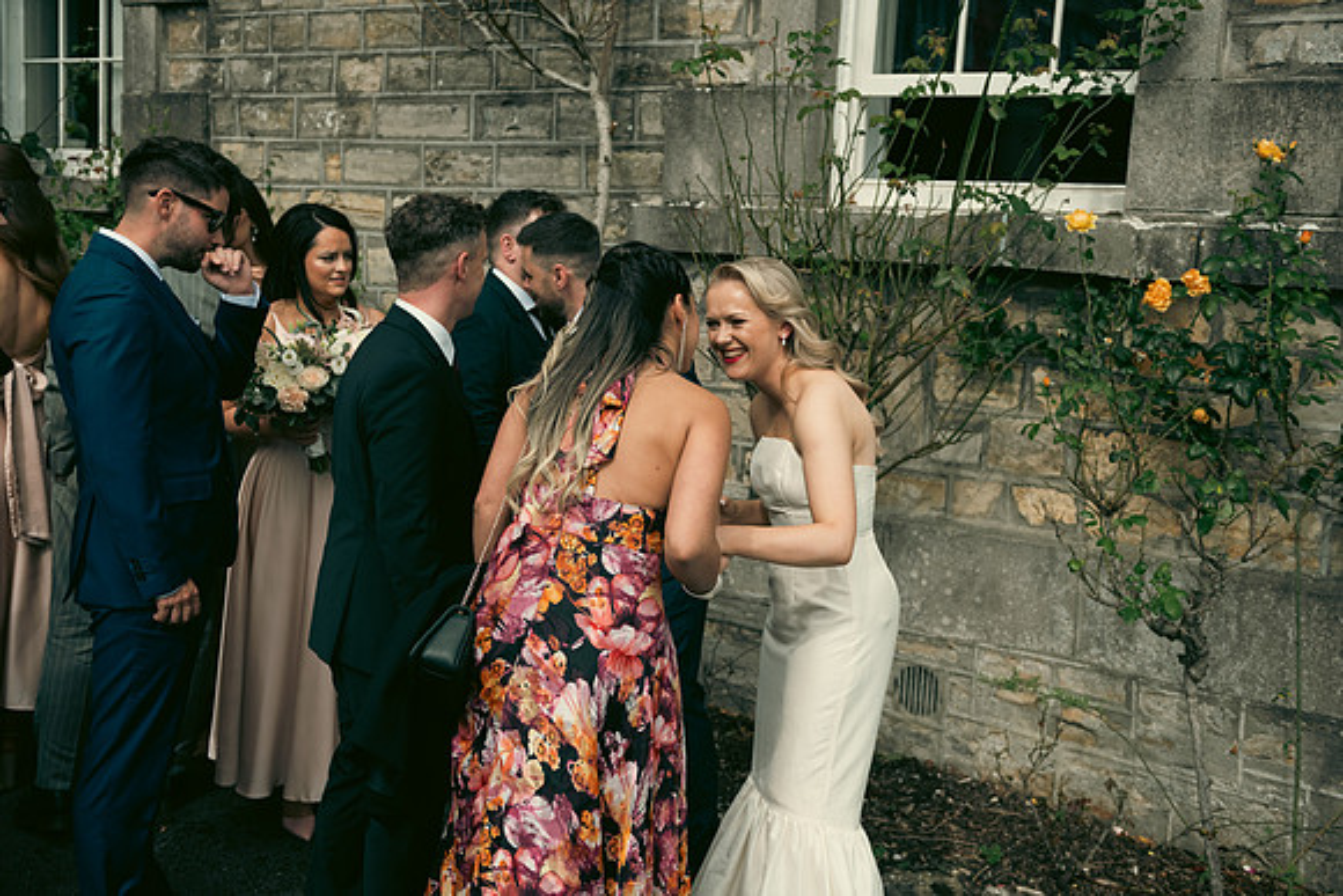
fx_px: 1493
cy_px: 448
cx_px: 672
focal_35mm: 40
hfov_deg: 48.4
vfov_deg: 33.4
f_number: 3.5
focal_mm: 40
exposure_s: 1/2000
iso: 125
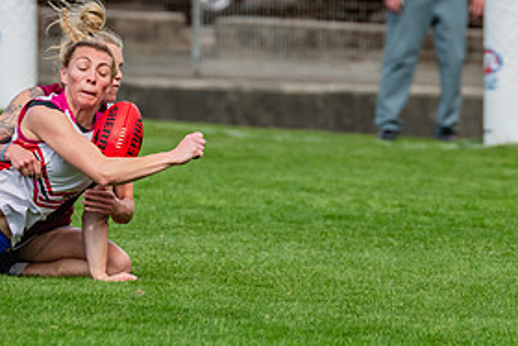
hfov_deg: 2.6
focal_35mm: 799
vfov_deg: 1.7
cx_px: 75
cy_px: 15
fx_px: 11502
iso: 800
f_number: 7.1
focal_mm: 360
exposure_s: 1/1600
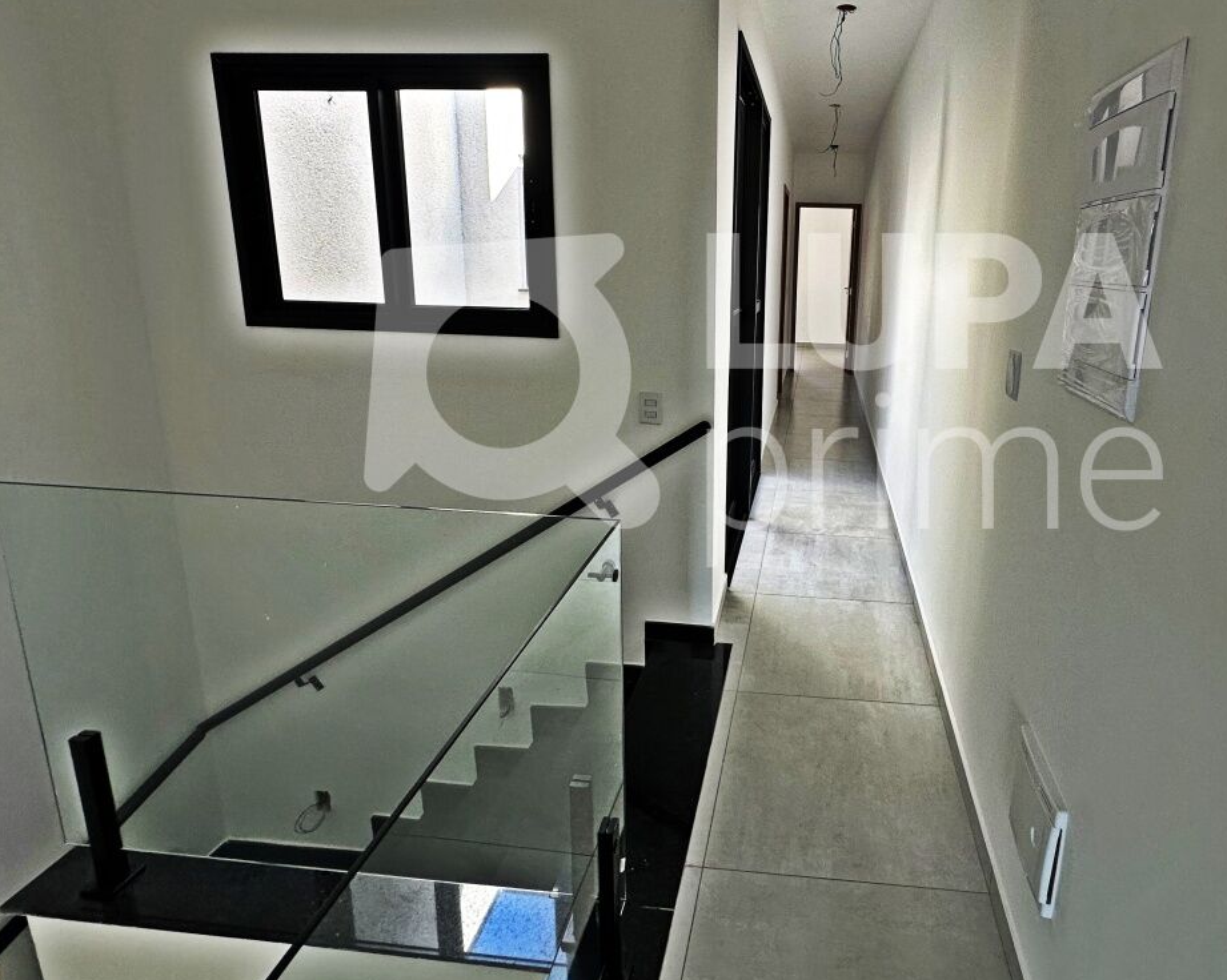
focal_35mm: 19
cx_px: 763
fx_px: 690
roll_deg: -1.8
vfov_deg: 70.2
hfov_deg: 81.8
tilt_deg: -14.1
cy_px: 401
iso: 80
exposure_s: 1/99
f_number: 2.2
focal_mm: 2.22
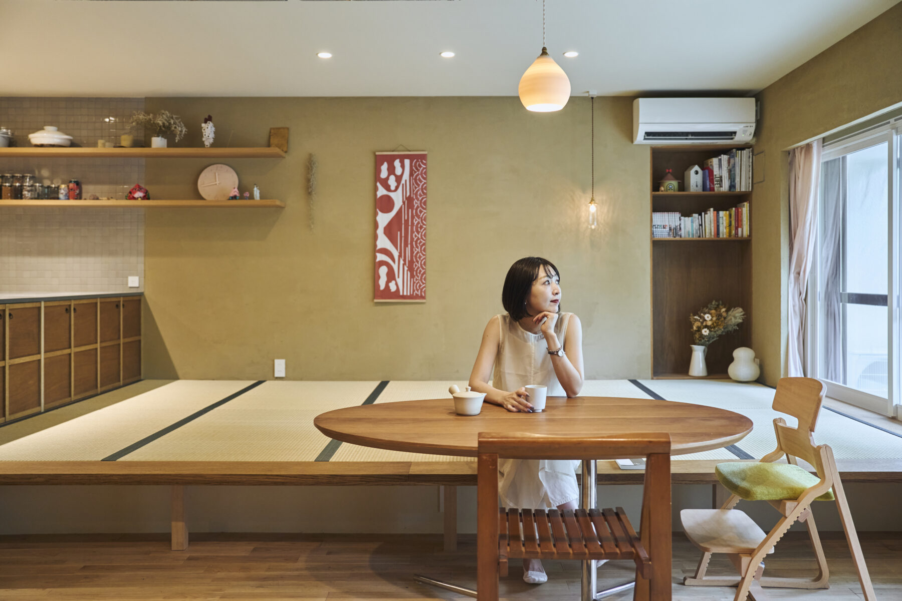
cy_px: 300
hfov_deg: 60.3
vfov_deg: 42.3
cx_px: 451
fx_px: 777
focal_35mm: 31
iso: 1250
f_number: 2.8
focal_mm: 31
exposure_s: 1/160
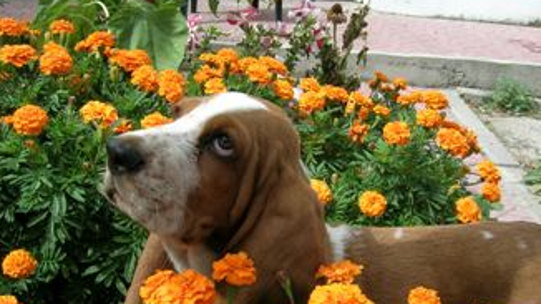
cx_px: 279
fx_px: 588
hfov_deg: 49.4
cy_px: 195
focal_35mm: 41
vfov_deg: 28.8
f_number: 4.8
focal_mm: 5.4
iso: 50
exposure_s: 1/283
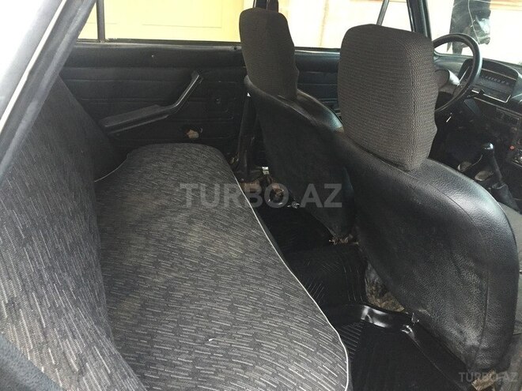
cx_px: 261
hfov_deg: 61.7
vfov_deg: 48.2
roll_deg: -4.3
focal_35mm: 29
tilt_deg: -27.2
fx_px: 437
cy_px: 196
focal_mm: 4.15
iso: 250
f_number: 2.2
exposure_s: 1/33
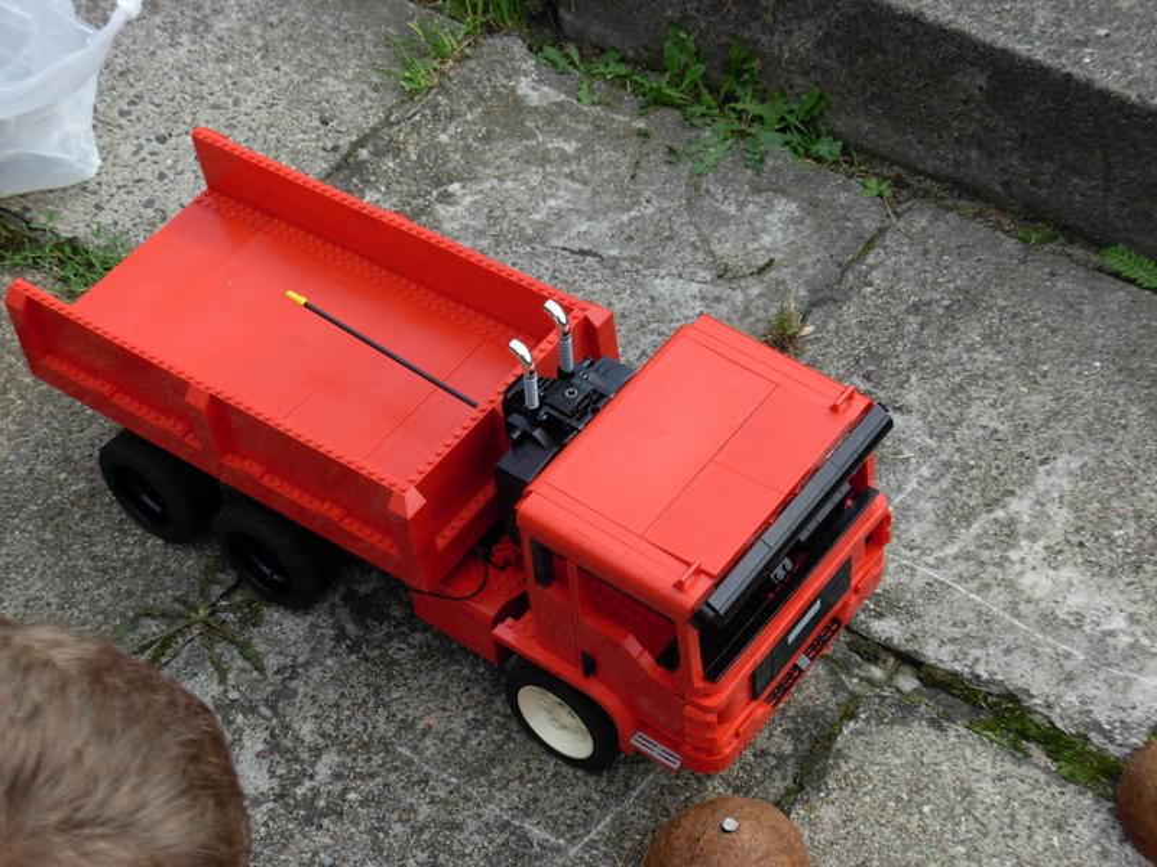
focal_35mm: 76
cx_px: 578
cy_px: 434
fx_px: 2540
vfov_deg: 19.4
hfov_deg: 25.7
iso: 79
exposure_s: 1/609
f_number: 3.6
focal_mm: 12.5
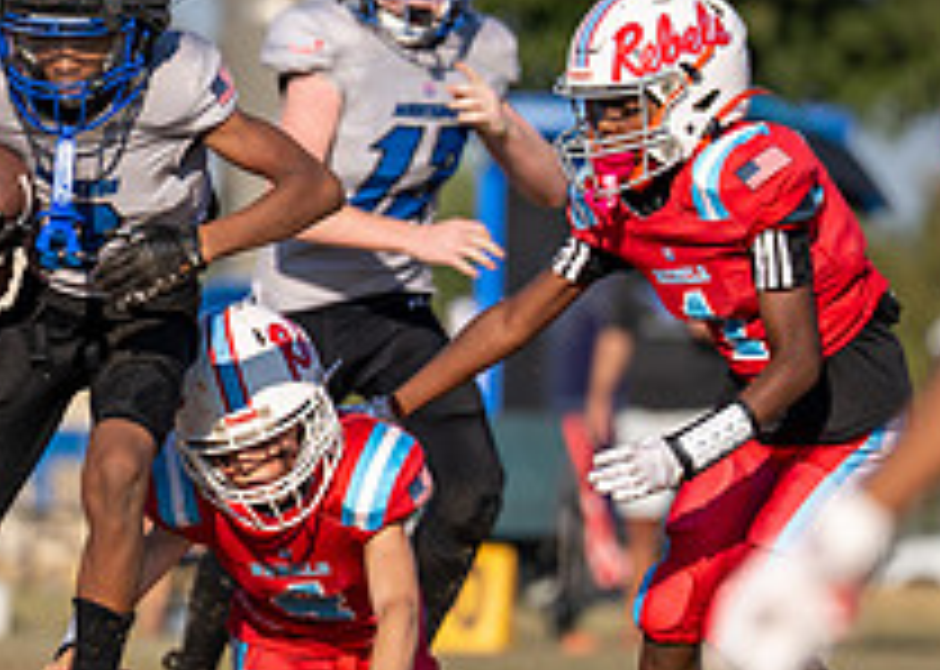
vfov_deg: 2.4
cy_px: 241
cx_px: -38
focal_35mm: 608
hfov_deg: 3.3
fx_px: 16221
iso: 125
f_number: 3.2
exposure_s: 1/3200
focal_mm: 200
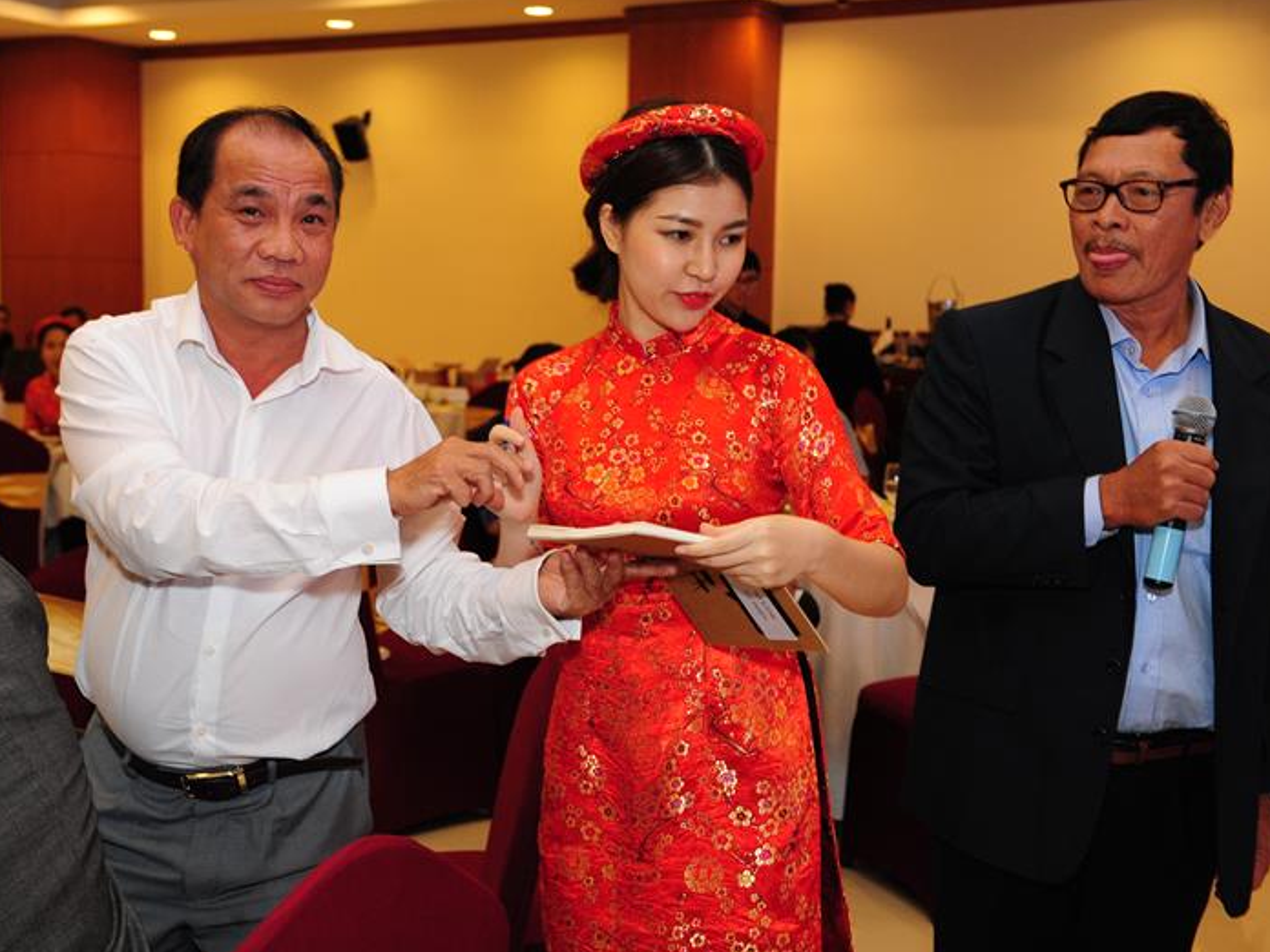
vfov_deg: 27.5
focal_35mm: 53
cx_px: 566
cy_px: 474
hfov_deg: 36.1
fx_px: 1944
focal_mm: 48
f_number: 5.6
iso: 2500
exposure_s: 1/125
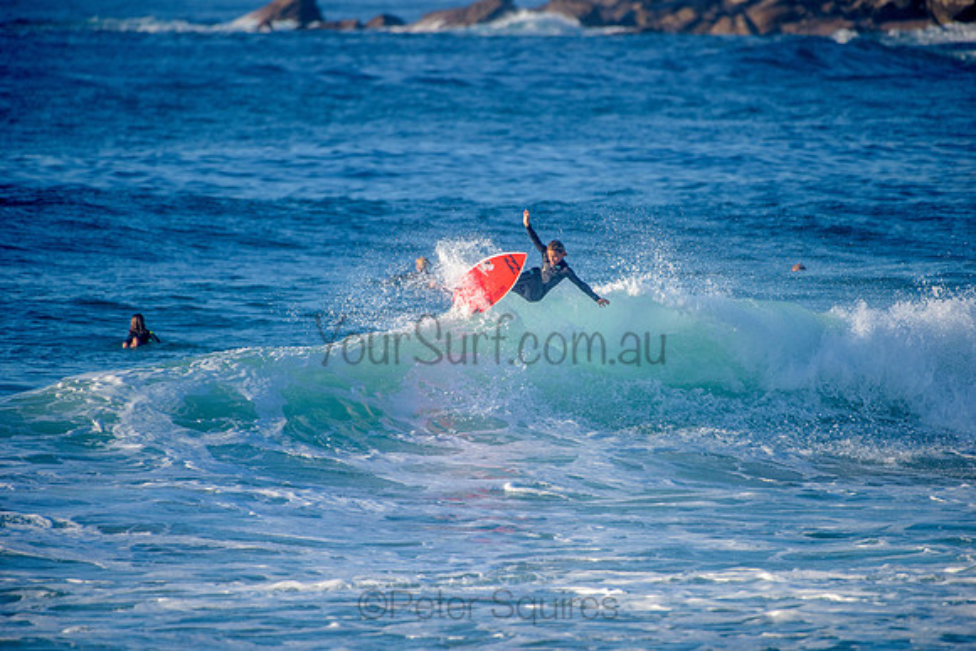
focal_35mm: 500
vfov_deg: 2.8
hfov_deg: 4.1
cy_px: 326
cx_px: 488
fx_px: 13558
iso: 320
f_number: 5.6
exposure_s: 1/2000
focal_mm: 500
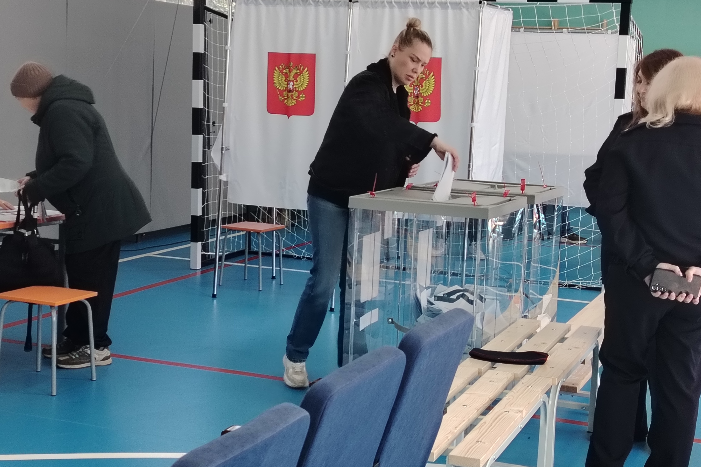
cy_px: 221
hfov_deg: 32.9
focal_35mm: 61
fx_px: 1188
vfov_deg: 22.3
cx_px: 348
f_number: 1.75
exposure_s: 1/100
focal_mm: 5.25
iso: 249
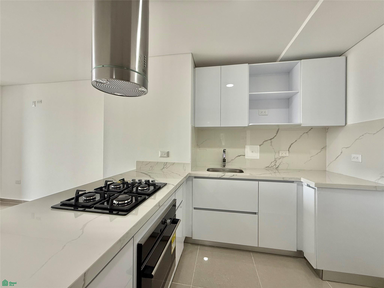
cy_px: 144
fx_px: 155
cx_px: 192
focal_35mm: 14
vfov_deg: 85.7
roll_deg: -1.0
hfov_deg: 102.1
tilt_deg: -0.1
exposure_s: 1/99
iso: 125
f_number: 2.2
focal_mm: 2.22
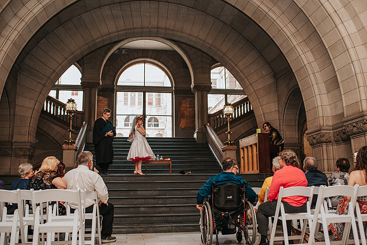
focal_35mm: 36
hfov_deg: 52.8
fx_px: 370
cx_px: 189
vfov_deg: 36.7
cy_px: 122
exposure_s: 1/200
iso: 900
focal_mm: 35
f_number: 3.2
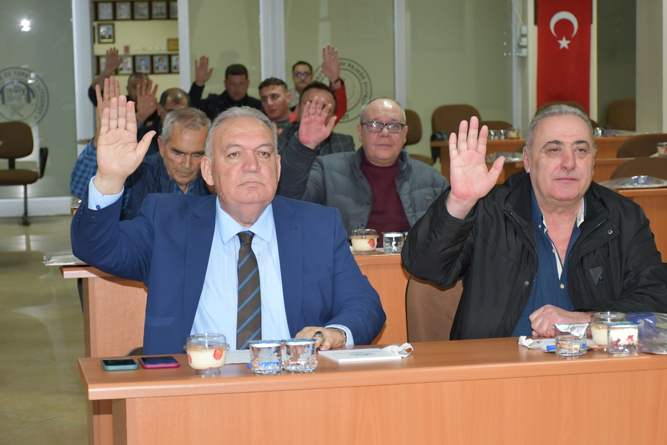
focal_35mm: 83
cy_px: 214
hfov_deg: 24.5
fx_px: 1538
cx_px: 349
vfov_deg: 16.5
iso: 1400
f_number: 4.8
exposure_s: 1/60
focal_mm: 52
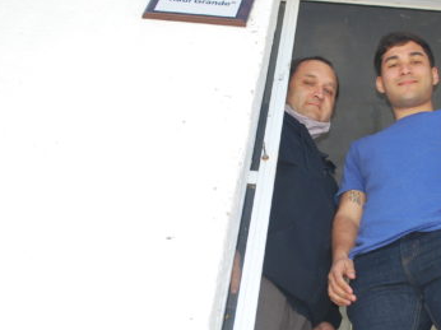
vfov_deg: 22.9
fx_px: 815
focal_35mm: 64
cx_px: 324
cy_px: 149
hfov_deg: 29.9
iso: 100
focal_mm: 22
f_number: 4.5
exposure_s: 1/200
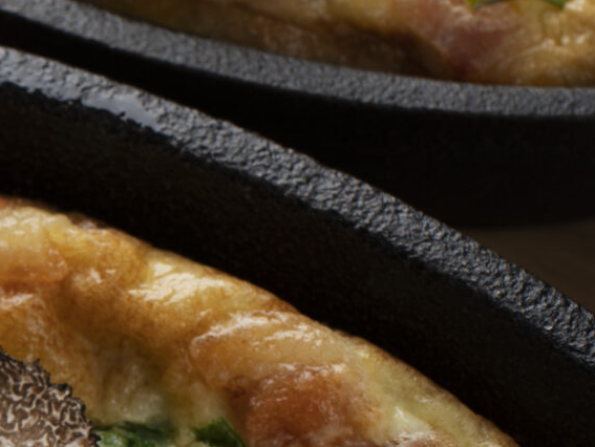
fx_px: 3732
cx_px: -556
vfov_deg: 6.8
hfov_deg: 8.7
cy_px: 589
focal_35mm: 217
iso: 100
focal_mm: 50
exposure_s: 1/125
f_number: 5
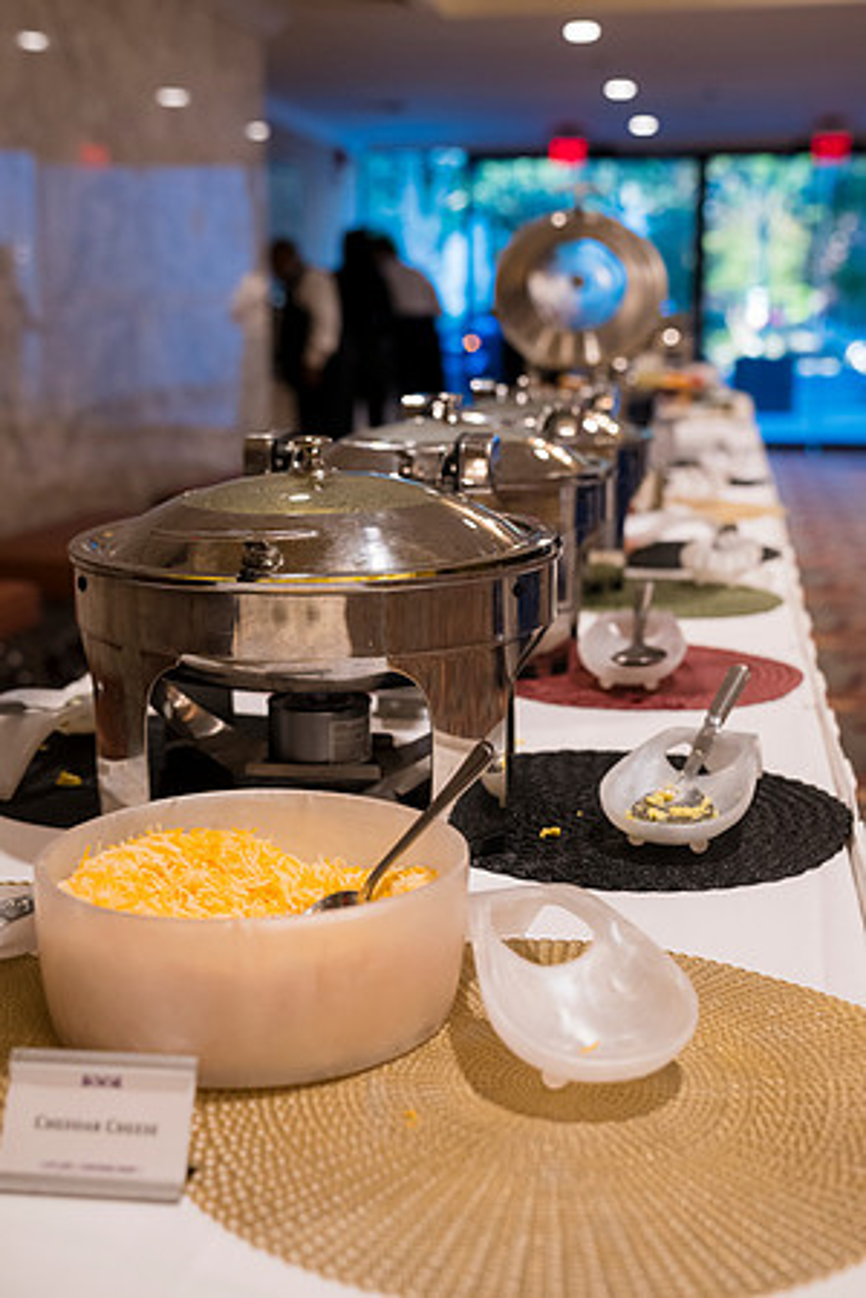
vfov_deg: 46.4
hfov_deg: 31.9
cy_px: 649
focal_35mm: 42
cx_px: 433
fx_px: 1515
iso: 1600
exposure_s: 1/200
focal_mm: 42
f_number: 3.2
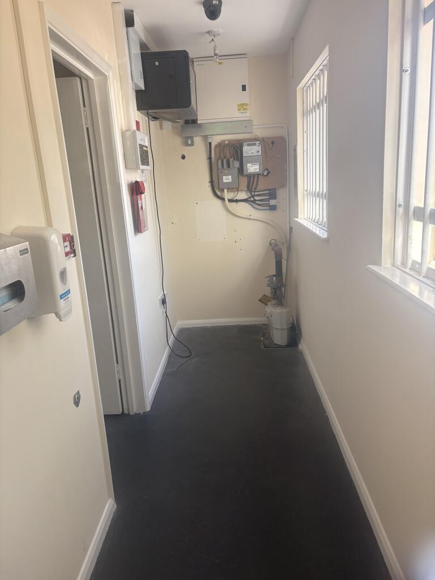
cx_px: 218
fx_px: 436
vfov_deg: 67.3
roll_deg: +3.4
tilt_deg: -13.3
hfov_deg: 53.1
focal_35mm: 26
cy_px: 290
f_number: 1.6
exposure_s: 1/121
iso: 100
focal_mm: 5.96
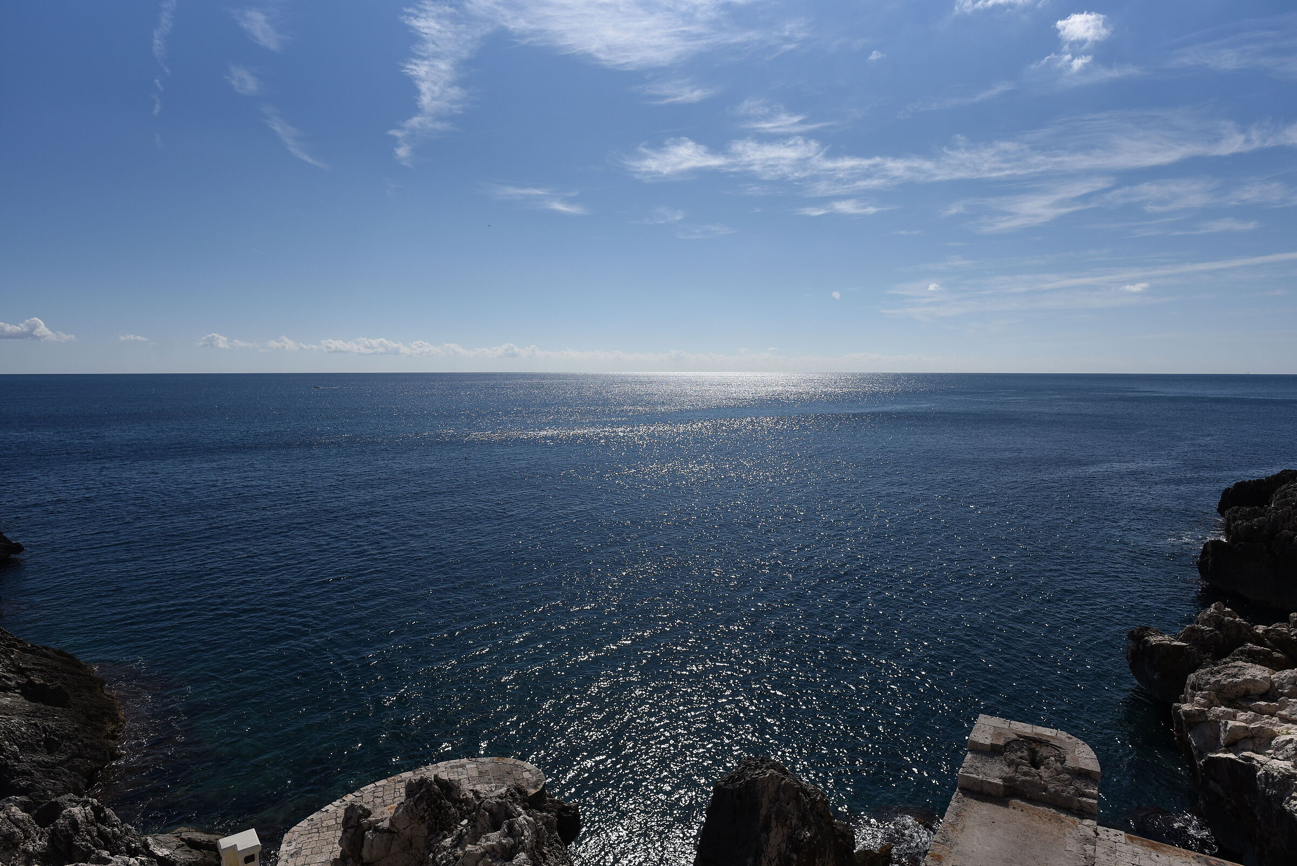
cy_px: 433
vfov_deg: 62.0
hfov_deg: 84.0
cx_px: 648
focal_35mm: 20
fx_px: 721
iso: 125
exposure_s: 1/4000
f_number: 4
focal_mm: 20
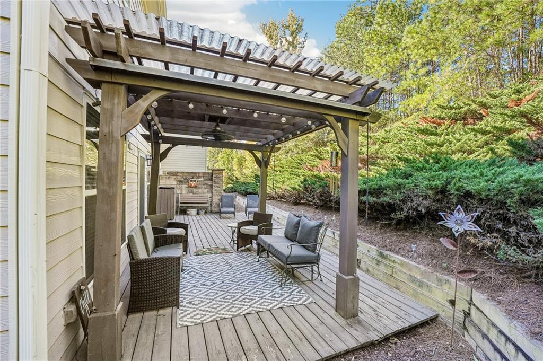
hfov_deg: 104.3
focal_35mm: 14
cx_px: 272
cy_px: 180
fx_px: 211
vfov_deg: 81.1
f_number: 8
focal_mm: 14
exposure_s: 1/80
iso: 320
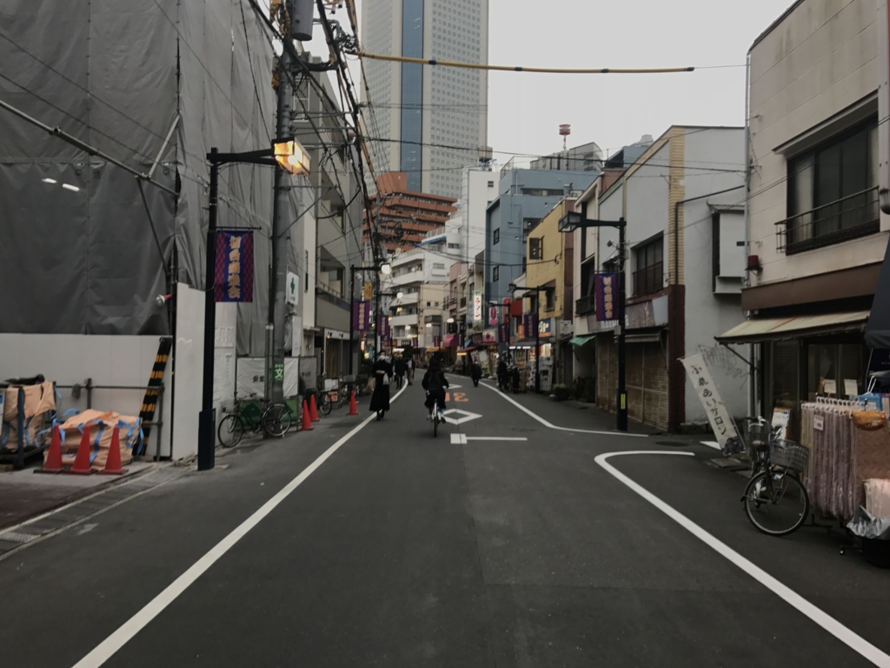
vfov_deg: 49.7
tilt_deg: +2.6
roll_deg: -0.3
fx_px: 720
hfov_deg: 63.4
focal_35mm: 28
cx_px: 445
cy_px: 334
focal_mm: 3.99
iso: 25
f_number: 1.8
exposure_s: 1/50
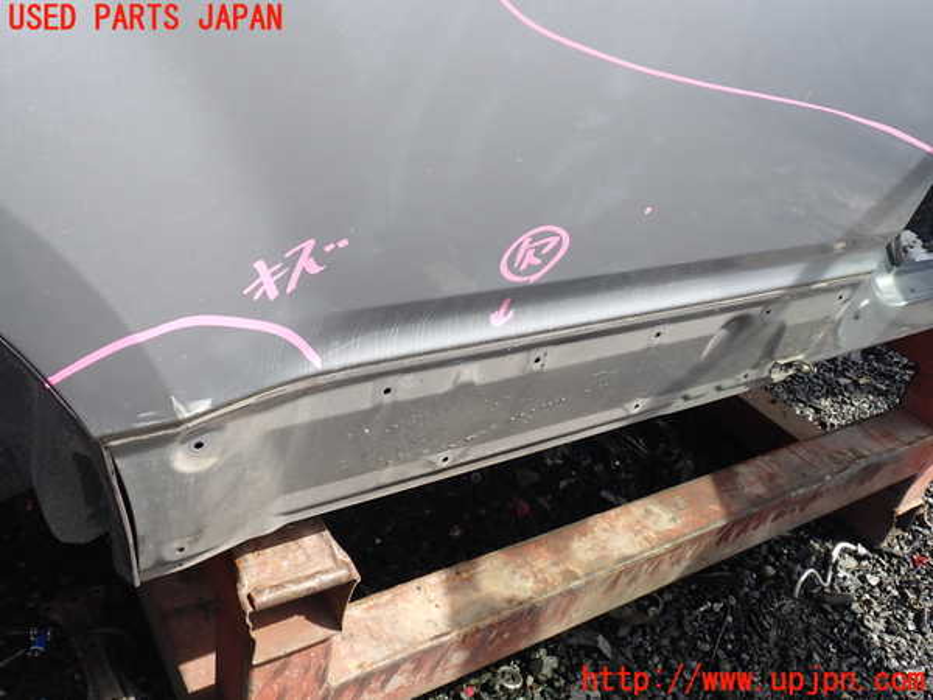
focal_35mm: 30
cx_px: 466
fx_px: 809
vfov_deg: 46.8
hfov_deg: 60.0
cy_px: 350
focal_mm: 5.4
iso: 100
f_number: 3.2
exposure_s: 1/400
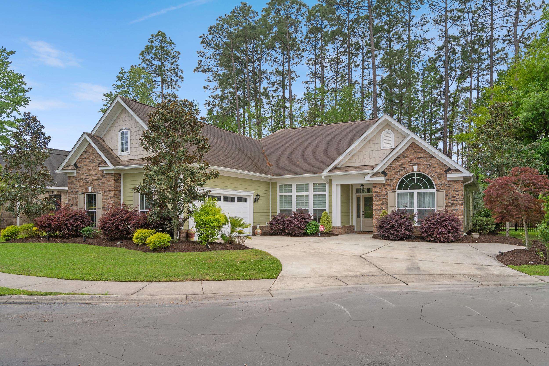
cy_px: 183
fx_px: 381
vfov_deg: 51.3
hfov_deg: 71.5
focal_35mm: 25
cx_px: 274
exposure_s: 1/250
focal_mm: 25
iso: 500
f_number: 8
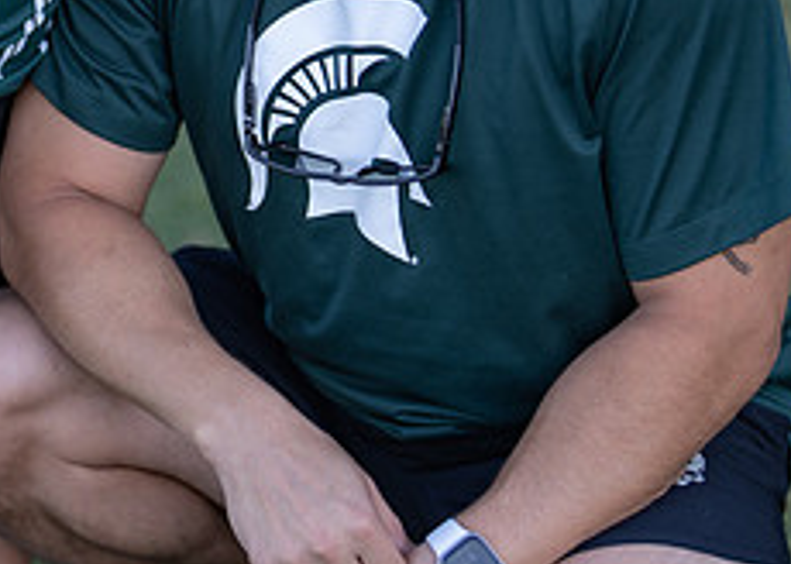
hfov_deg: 13.5
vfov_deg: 9.6
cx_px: 178
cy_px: -68
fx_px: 3323
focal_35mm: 148
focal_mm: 50
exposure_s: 1/800
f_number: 1.2
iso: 100
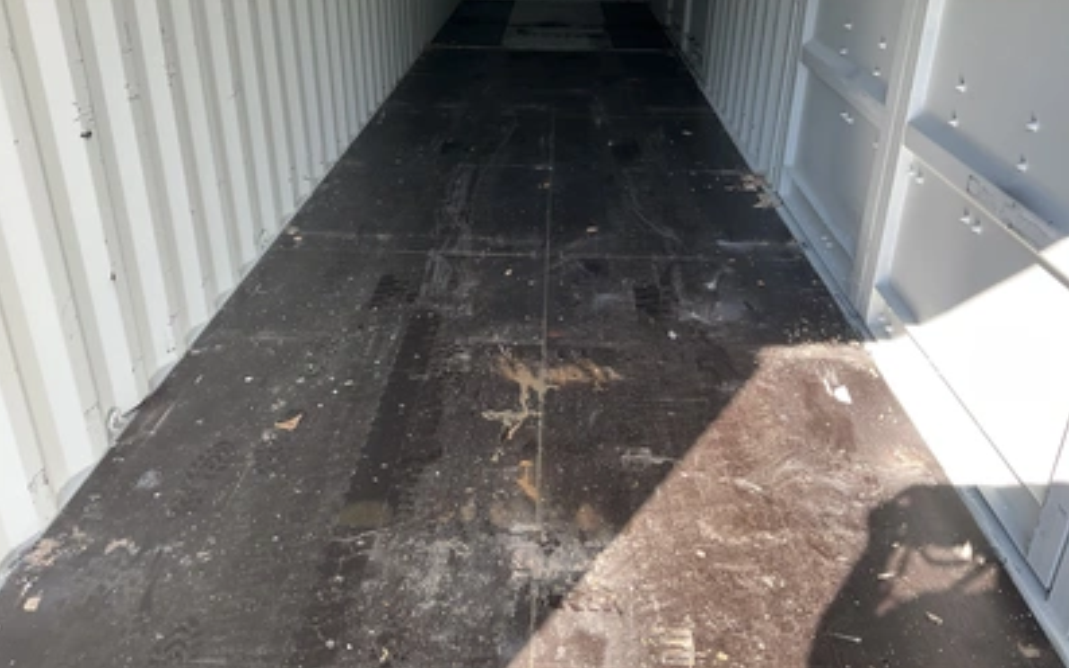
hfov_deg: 61.2
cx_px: 533
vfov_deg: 40.6
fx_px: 903
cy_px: 310
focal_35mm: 31
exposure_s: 1/122
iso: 20
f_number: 1.8
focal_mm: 3
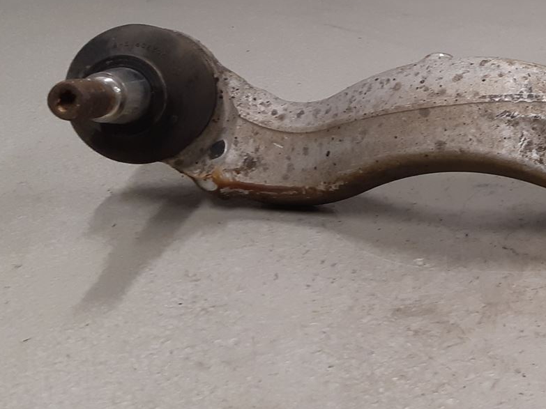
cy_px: 93
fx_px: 1072
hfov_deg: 25.2
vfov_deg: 21.4
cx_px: 686
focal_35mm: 68
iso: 100
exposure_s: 1/50
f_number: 1.7
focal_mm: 3.93
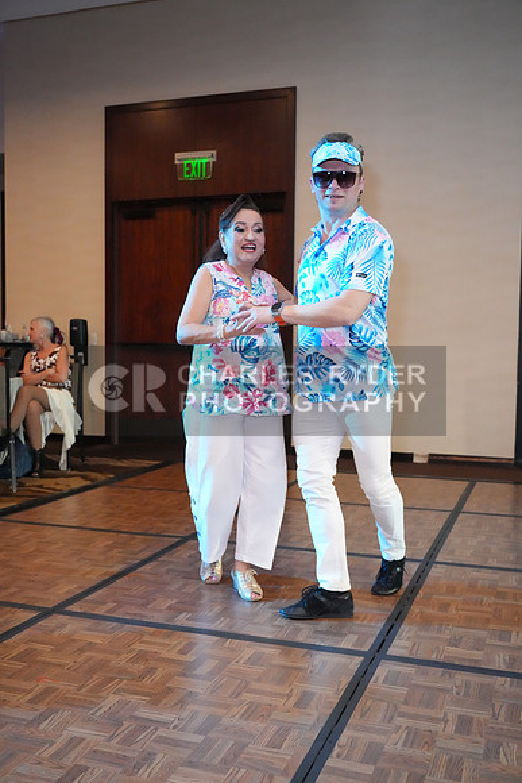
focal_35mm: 35
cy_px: 392
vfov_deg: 54.4
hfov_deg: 37.9
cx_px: 261
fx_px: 761
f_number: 4
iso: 12800
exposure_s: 1/400
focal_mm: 35
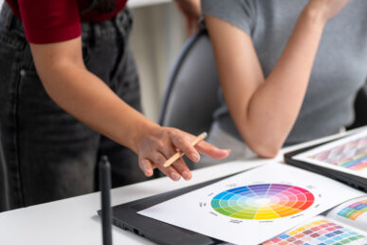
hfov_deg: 20.1
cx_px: 312
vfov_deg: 13.7
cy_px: 149
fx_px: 1019
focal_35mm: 100
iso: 400
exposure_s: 1/320
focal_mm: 50
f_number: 1.8
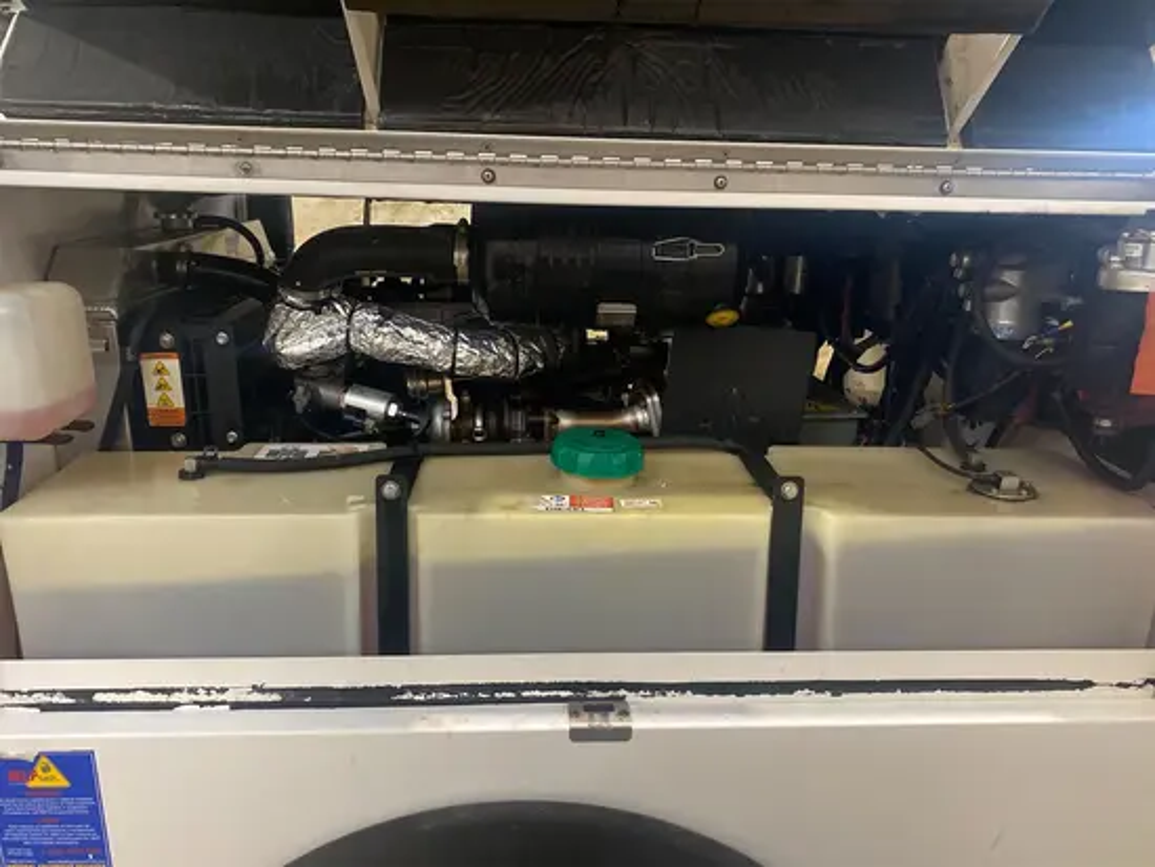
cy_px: 434
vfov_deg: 53.1
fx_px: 868
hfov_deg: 67.3
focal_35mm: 26
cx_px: 578
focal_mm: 4.25
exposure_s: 1/58
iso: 500
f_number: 1.8
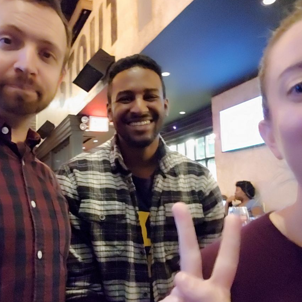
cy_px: 155
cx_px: 128
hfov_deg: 52.3
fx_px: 306
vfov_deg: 52.5
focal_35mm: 31
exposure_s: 1/8
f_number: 1.9
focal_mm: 2.68
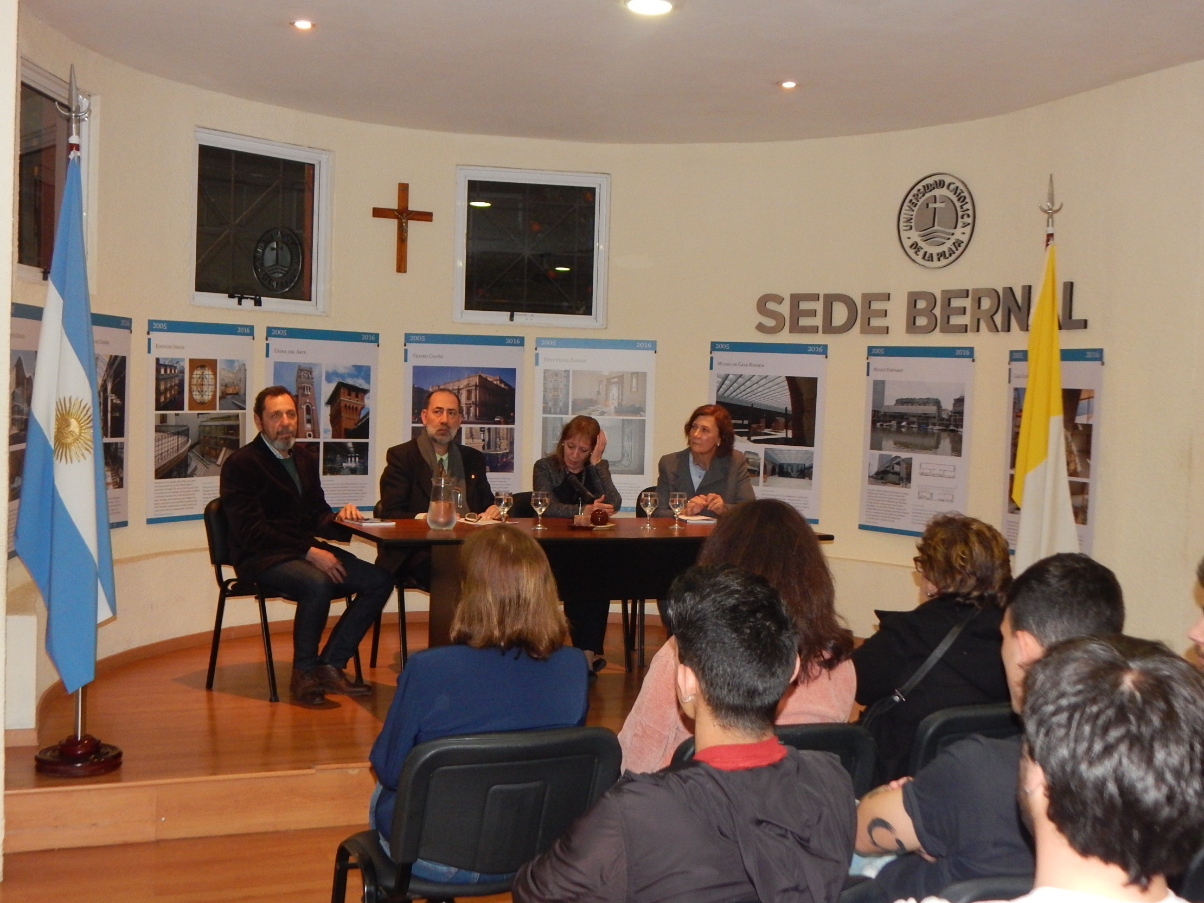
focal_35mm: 44
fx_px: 1530
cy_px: 459
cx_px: 603
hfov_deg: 42.9
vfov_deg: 32.9
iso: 450
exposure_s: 1/30
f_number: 3.6
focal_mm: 7.7
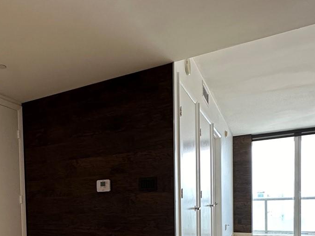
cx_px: 84
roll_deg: +1.3
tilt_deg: -2.3
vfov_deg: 39.6
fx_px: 300
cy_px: 216
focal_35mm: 33
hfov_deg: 53.2
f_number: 2.2
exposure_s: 1/120
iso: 200
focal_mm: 2.22
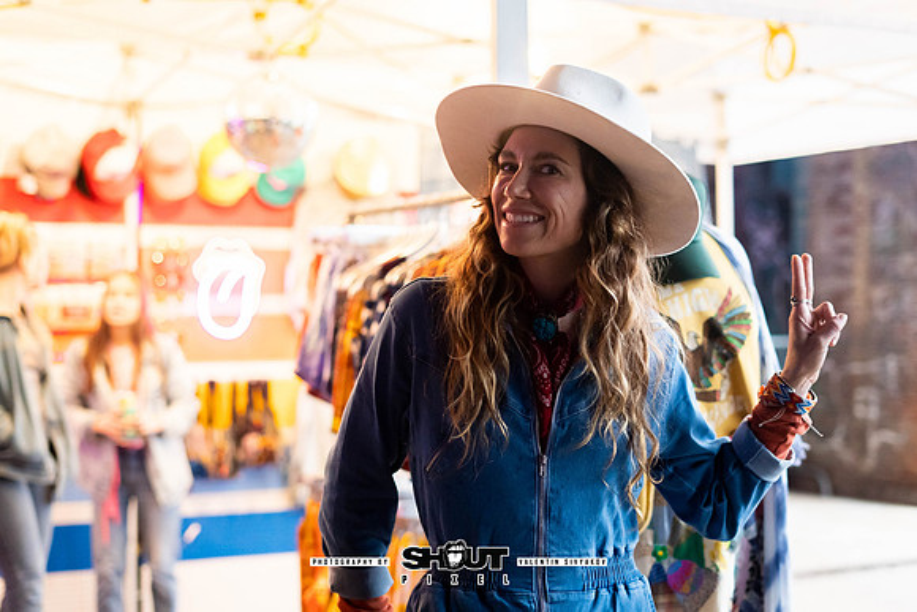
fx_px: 1429
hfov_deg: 35.6
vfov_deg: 24.2
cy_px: 335
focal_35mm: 56
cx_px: 453
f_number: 2.2
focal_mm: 50
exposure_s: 1/200
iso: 2500
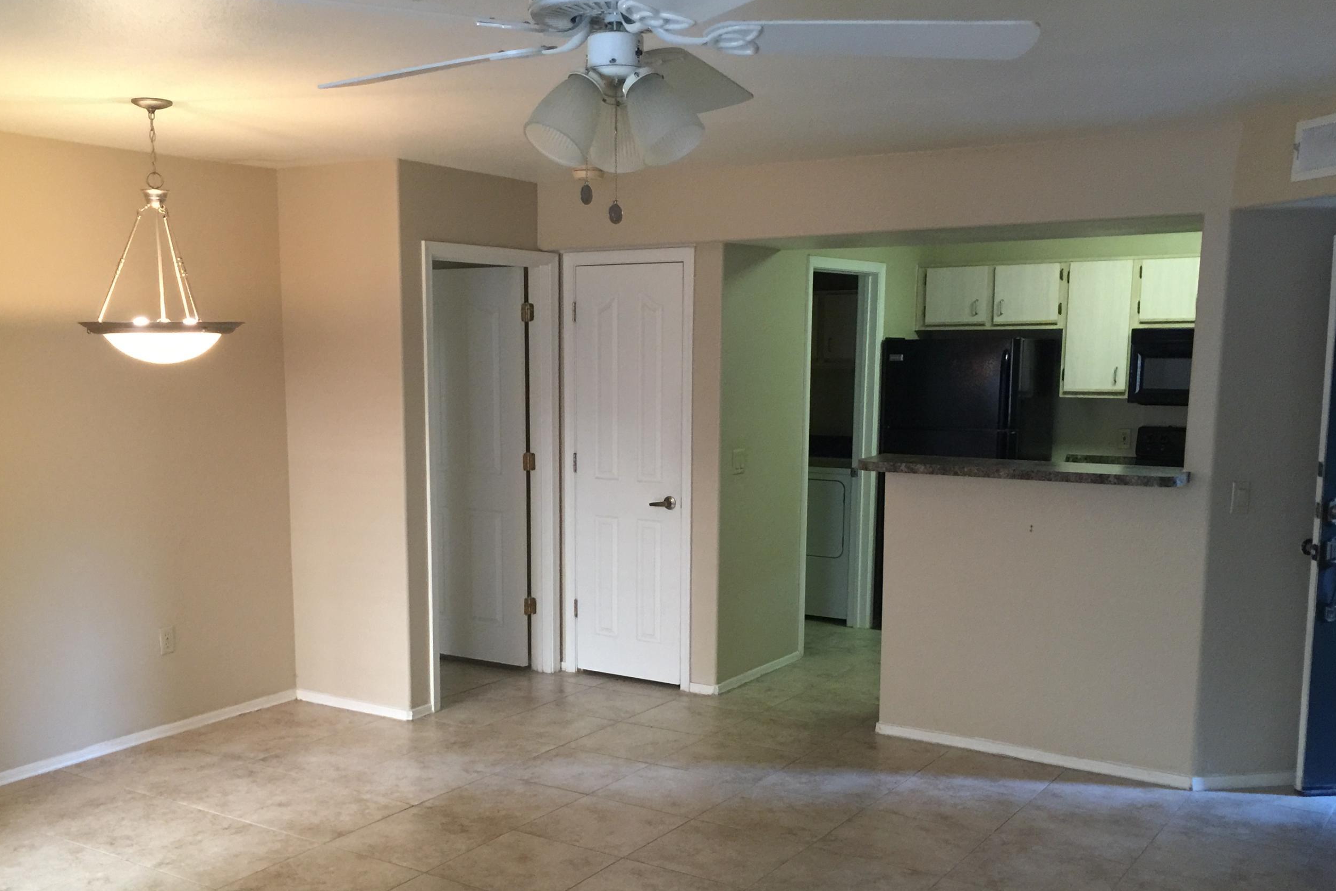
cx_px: 590
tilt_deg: -8.4
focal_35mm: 36
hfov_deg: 53.0
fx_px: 1336
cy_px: 550
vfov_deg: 36.7
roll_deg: -0.6
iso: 100
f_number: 2.2
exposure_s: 1/15
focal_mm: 4.15
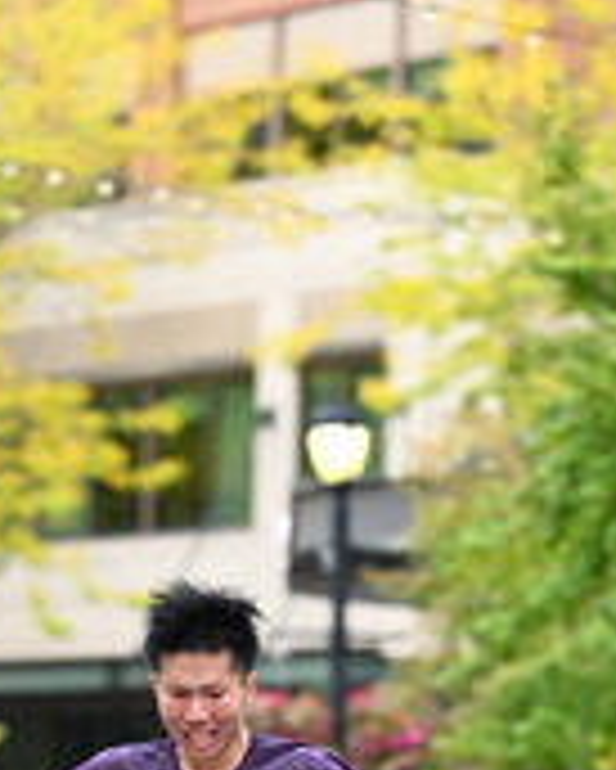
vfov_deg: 5.5
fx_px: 7901
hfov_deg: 4.5
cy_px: 1081
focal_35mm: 347
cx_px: 254
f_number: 2.8
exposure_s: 1/1600
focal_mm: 115
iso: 1250
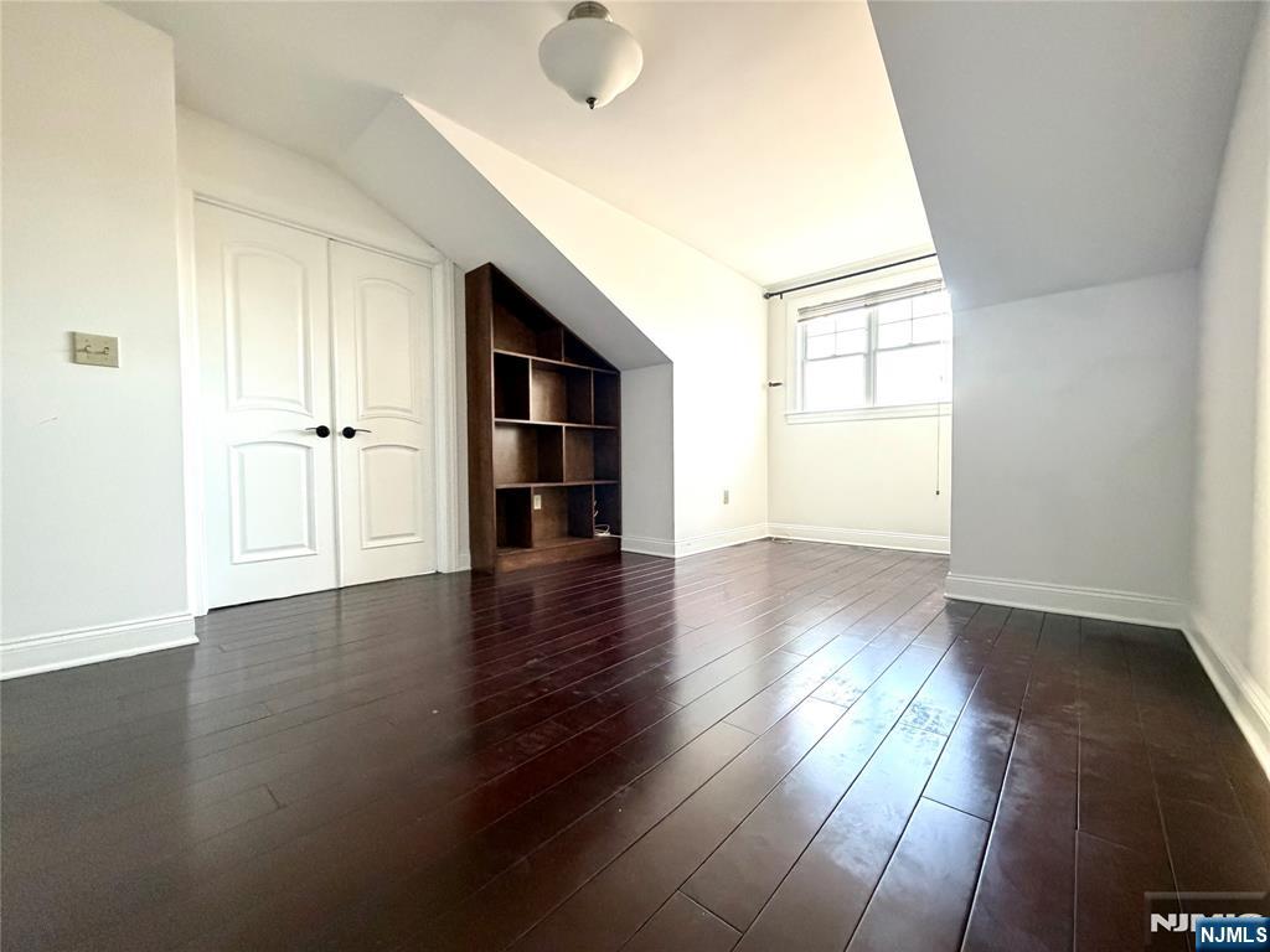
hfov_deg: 102.1
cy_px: 476
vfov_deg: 85.7
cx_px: 635
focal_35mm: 14
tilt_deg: -1.3
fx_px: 514
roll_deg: +0.5
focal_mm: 2.22
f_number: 2.2
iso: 800
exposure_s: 1/60
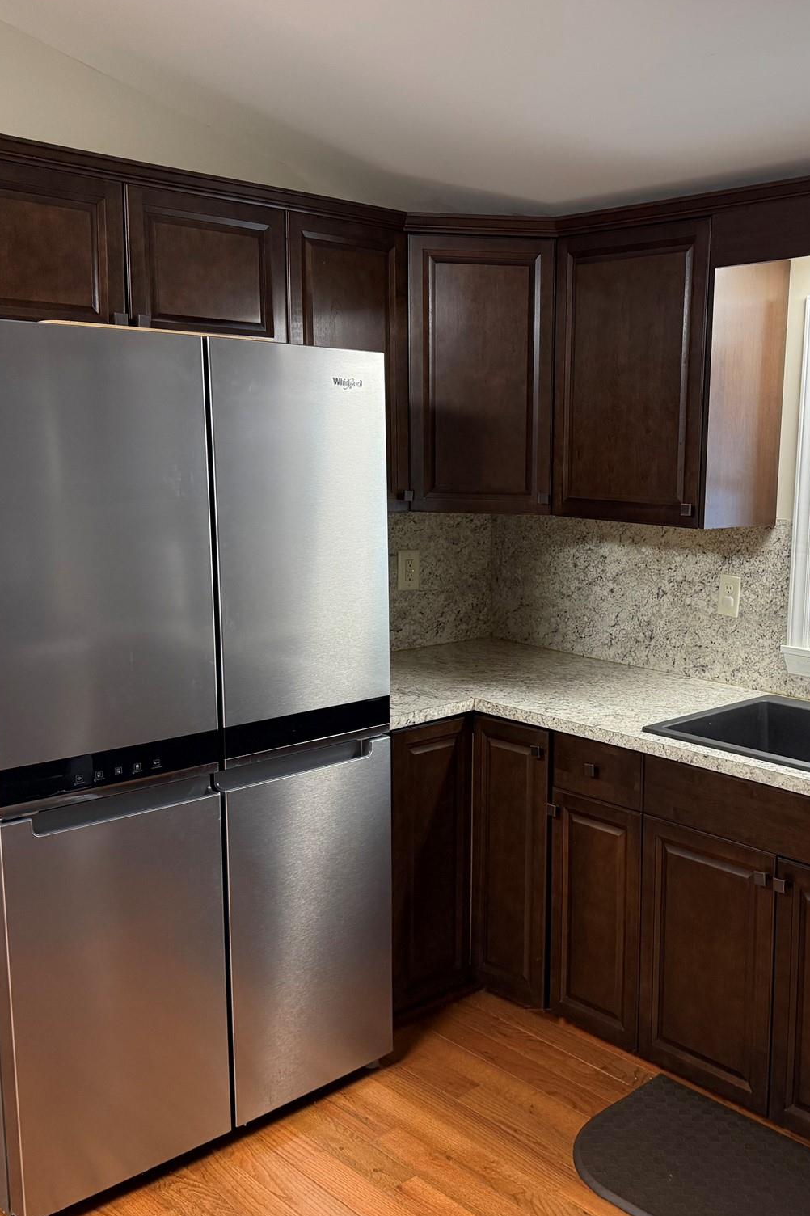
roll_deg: -1.6
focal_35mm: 34
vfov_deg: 55.8
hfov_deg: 38.2
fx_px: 1148
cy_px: 613
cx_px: 576
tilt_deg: -8.7
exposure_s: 1/60
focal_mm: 6.76
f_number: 1.78
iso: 200
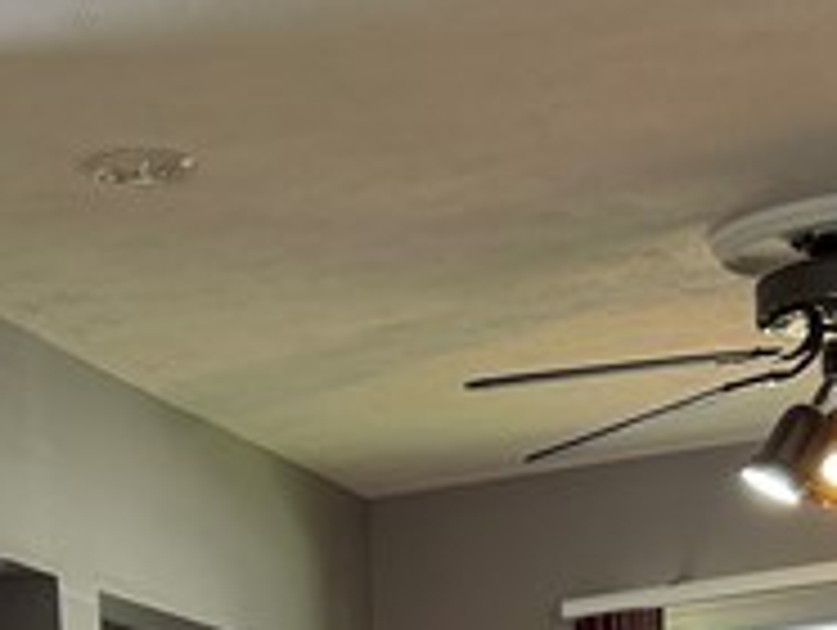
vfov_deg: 9.8
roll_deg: +5.2
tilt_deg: -7.8
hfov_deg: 14.6
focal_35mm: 132
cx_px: -76
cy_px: 1544
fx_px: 3196
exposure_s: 1/125
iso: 200
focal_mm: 6.76
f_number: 1.78
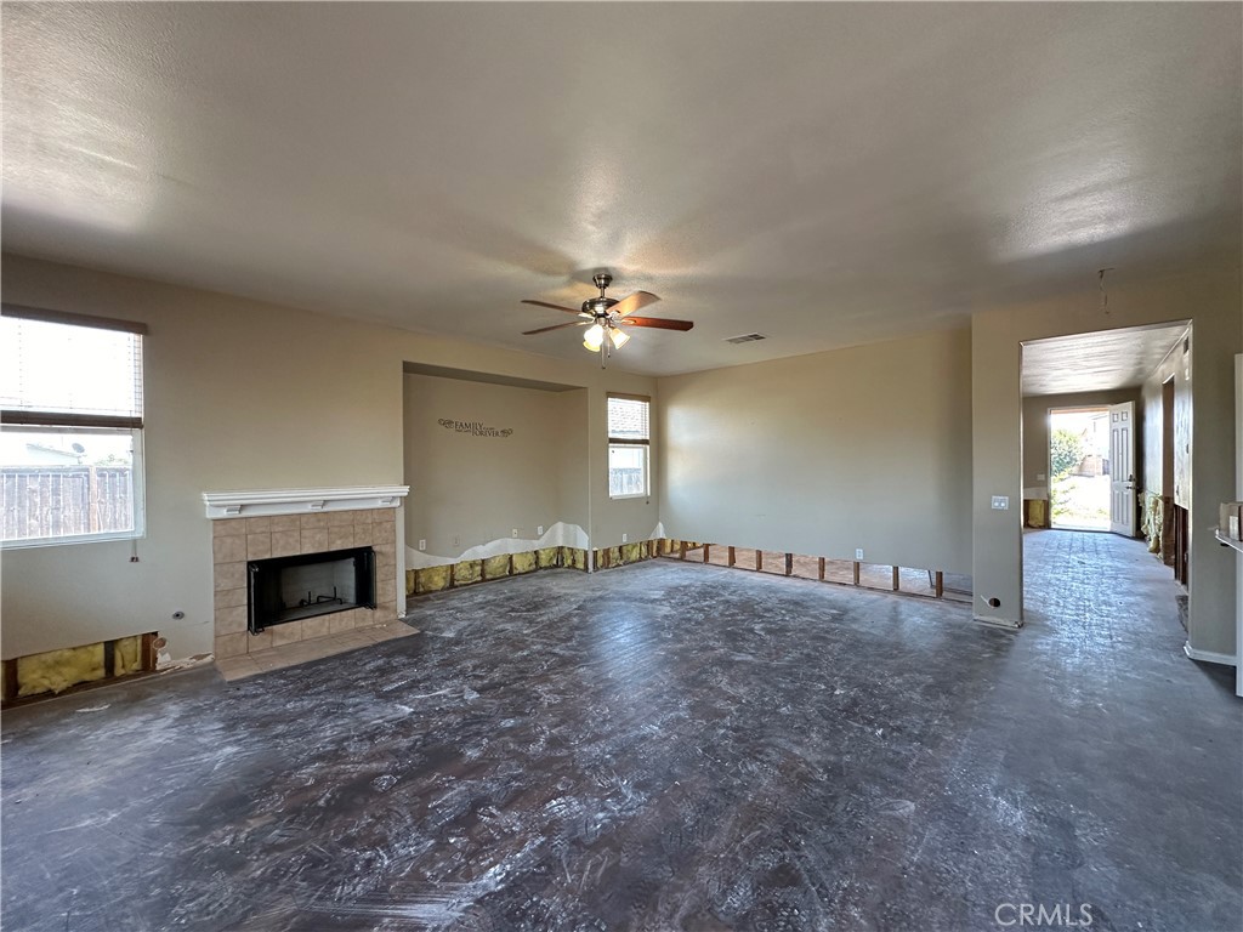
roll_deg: -0.4
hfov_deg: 102.1
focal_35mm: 14
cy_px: 466
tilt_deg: +0.3
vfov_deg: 85.7
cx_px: 622
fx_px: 503
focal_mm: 2.22
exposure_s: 1/120
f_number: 2.2
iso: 200
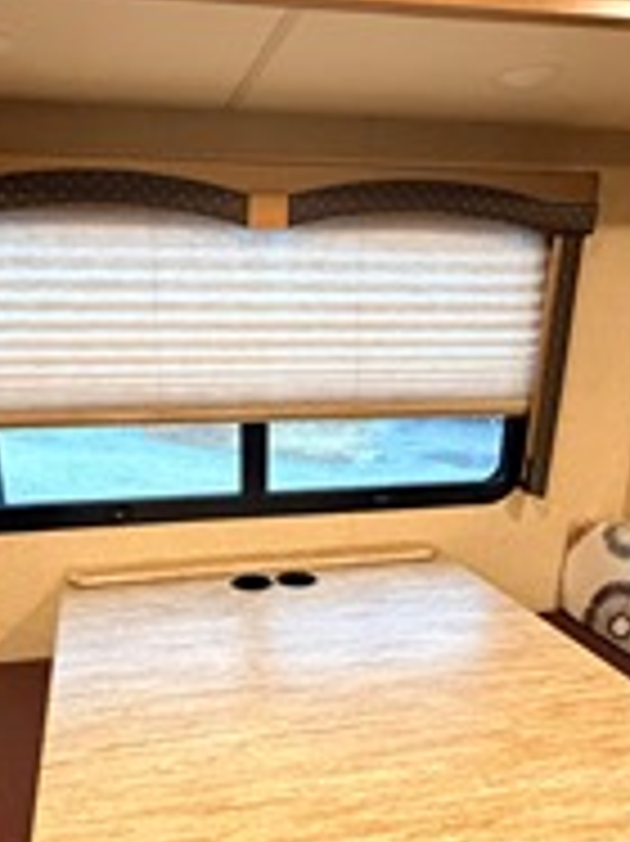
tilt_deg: -19.6
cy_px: 581
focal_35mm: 30
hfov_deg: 46.4
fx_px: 729
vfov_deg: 58.2
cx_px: 243
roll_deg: +1.8
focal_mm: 2.22
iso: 800
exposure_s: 1/60
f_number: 2.2
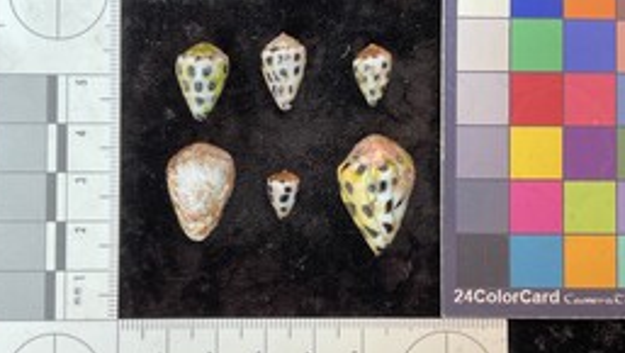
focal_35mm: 43
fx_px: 713
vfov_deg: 27.8
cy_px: 196
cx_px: 316
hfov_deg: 47.3
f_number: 1.8
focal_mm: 3
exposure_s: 1/50
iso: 100
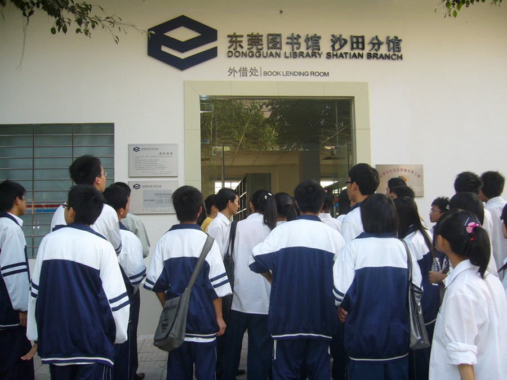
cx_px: 254
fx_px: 513
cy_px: 190
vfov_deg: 40.7
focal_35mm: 35
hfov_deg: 52.6
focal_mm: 5.8
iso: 80
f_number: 2.8
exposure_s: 1/160
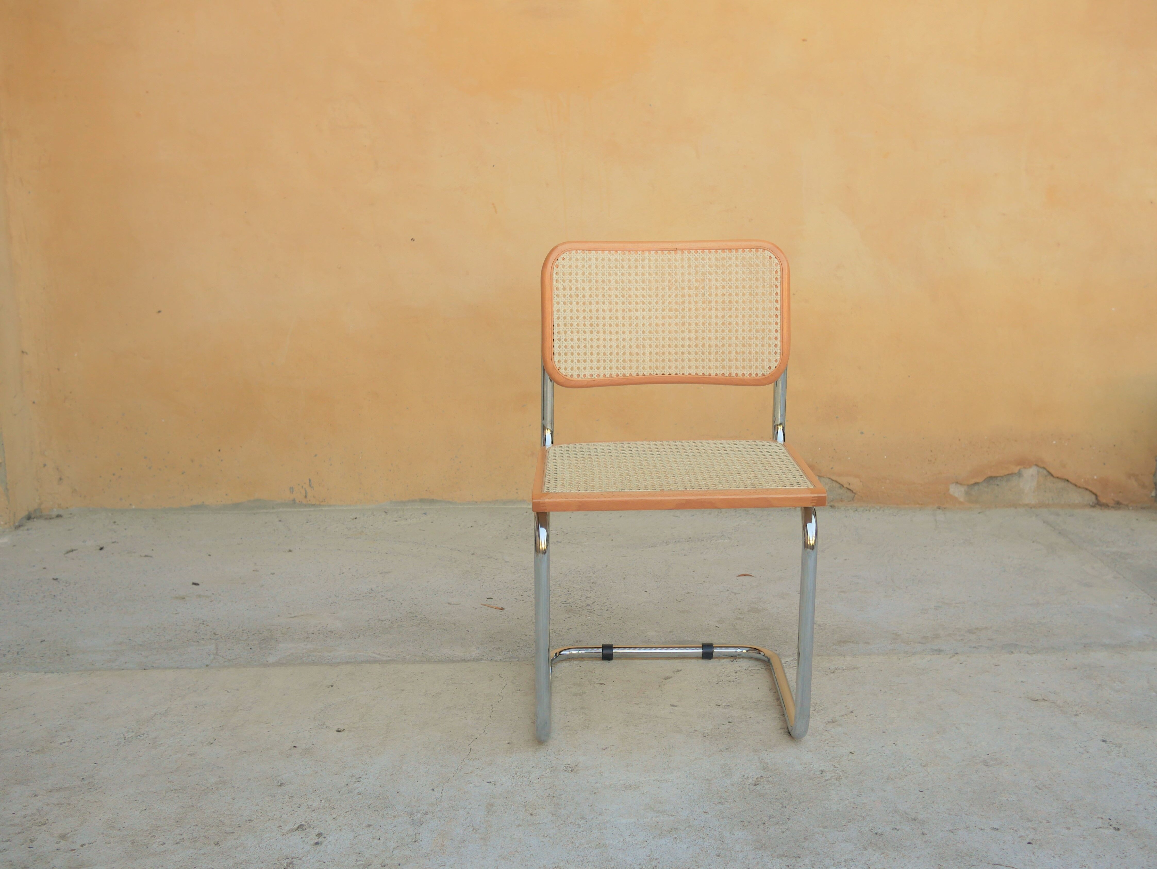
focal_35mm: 40
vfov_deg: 36.0
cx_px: 578
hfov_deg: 46.8
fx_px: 1338
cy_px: 434
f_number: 3.2
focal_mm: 20
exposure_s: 1/400
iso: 200
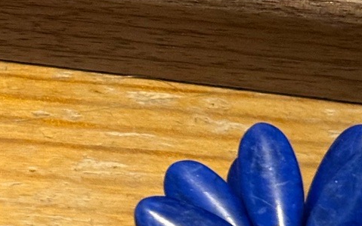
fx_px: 1677
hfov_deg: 12.3
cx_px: 156
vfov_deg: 7.7
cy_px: 19
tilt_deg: -48.0
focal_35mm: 170
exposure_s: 1/40
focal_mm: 6.76
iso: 500
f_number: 1.78
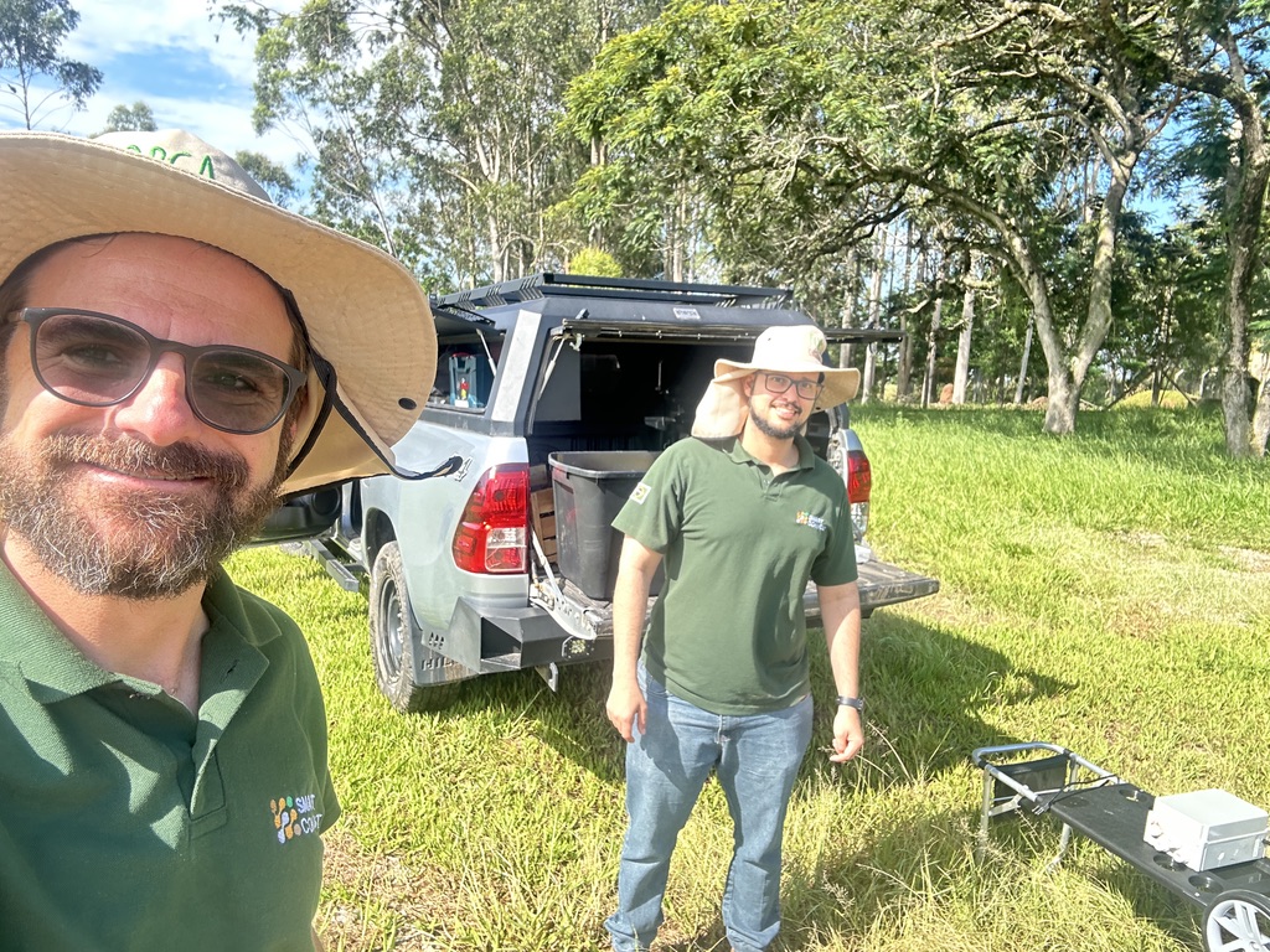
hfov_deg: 73.9
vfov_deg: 58.9
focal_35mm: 23
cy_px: 476
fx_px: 844
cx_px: 635
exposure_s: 1/172
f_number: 1.9
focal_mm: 2.69
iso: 25
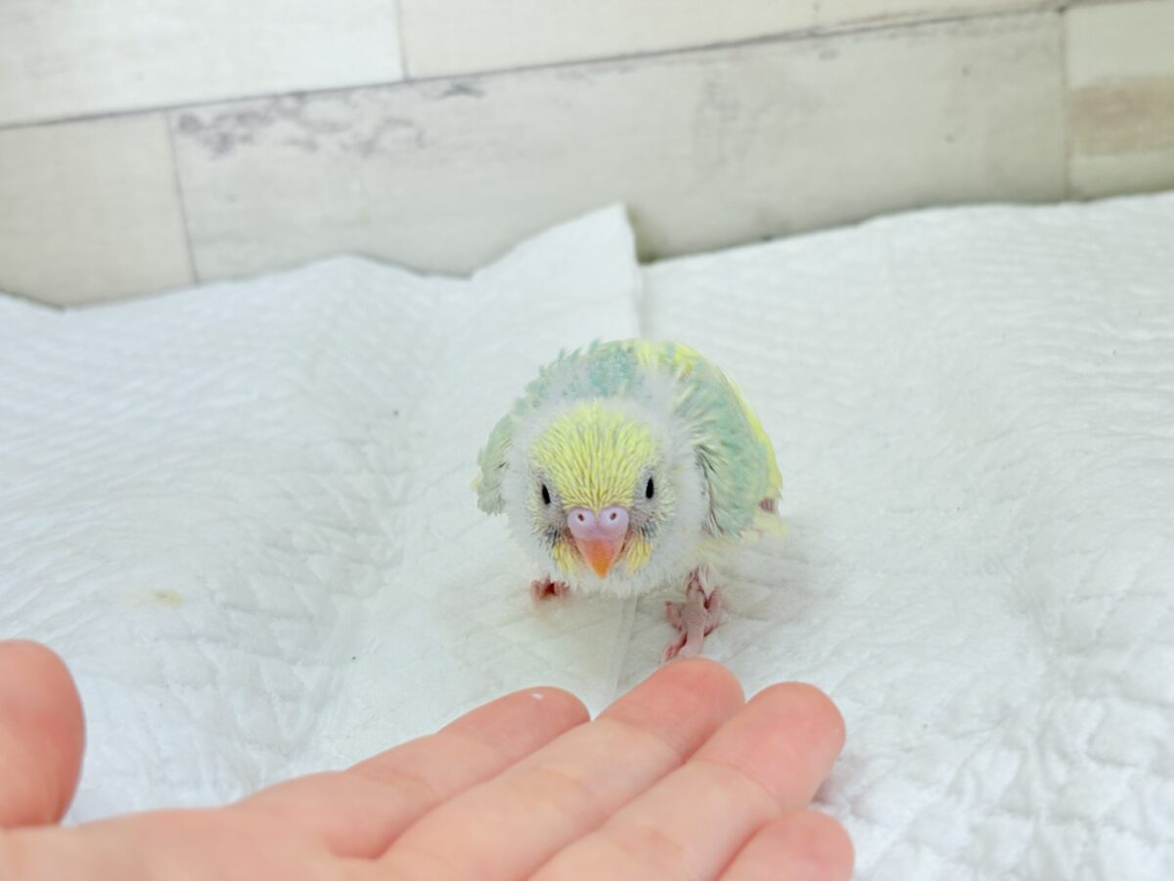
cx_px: 587
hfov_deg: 36.8
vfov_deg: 28.0
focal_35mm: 52
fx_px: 1764
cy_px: 440
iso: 64
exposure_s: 1/100
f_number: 1.6
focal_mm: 5.96
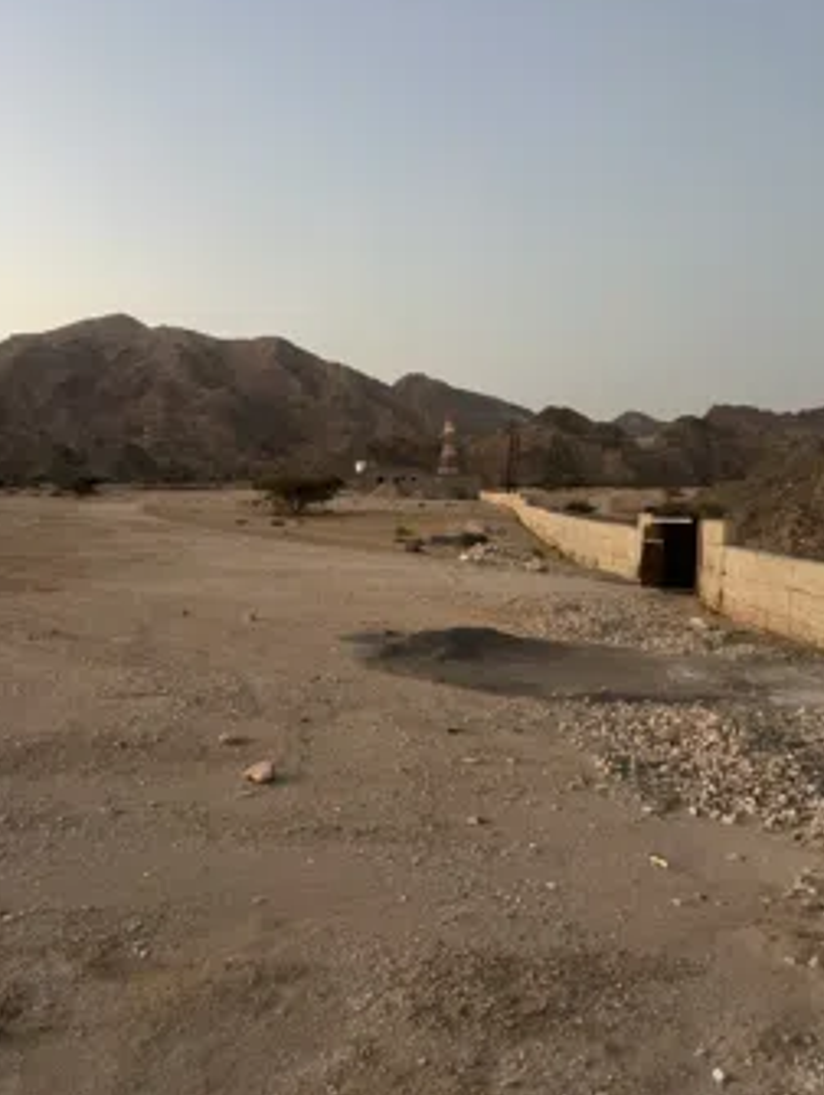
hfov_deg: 45.5
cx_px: 386
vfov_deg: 58.2
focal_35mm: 31
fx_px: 982
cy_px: 500
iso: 500
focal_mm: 5.7
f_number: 1.5
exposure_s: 1/44
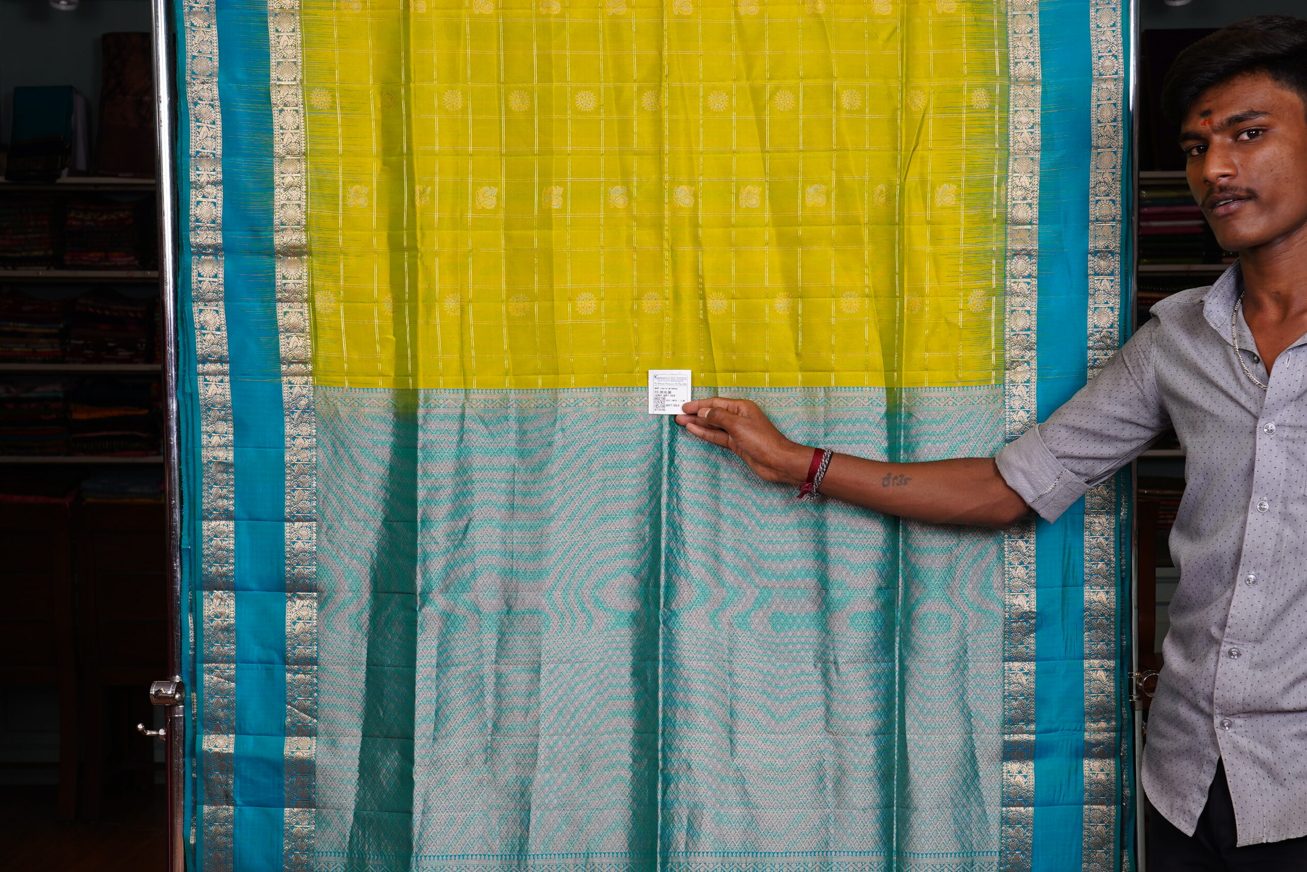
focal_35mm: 59
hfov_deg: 33.9
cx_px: 651
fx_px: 2142
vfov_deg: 23.0
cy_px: 431
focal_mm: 39
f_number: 9
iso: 125
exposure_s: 1/125
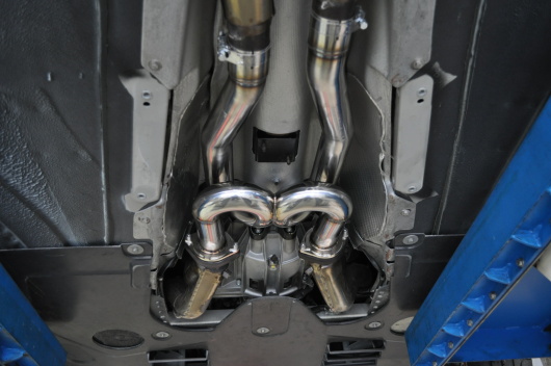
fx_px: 504
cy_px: 183
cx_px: 276
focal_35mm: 33
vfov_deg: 39.9
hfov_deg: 57.3
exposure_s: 1/50
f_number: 4
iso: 800
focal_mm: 22
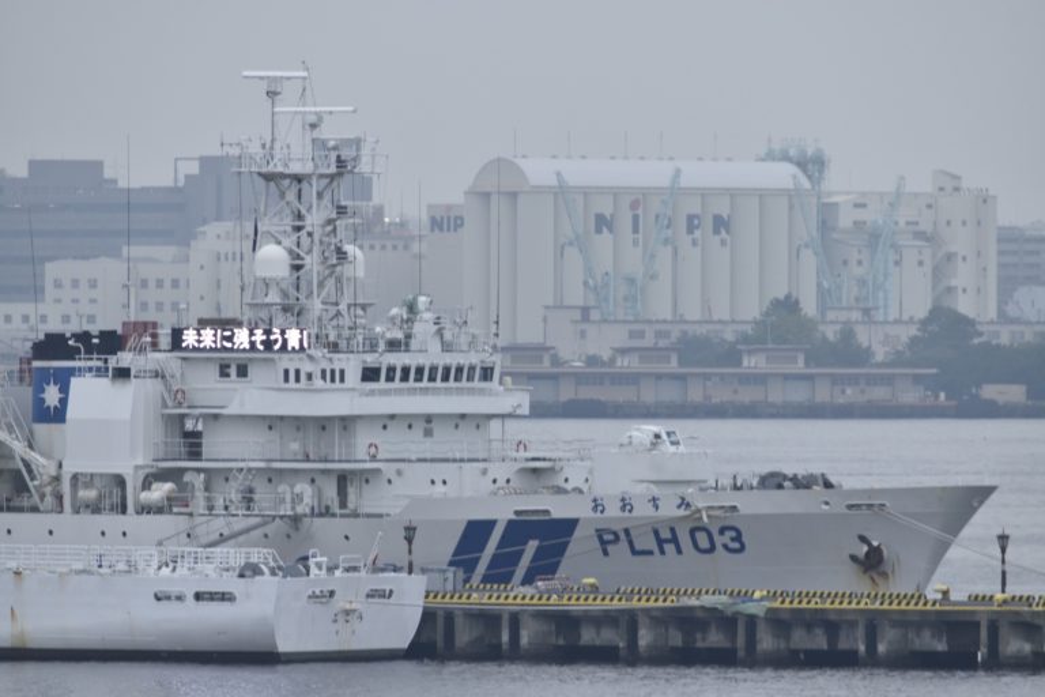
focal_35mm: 450
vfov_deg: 3.1
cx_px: 522
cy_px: 348
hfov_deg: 4.6
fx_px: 13061
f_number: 8
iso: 500
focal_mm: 300
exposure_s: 1/60
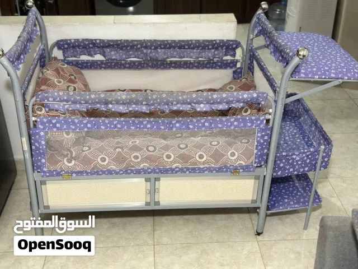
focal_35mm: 48
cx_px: 179
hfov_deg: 39.7
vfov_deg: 30.3
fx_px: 496
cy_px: 134
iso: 320
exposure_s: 1/33
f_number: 1.78
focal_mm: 6.86
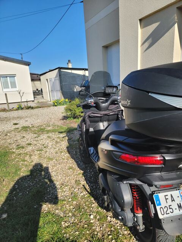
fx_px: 168
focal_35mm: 24
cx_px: 91
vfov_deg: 71.6
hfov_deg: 56.8
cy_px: 121
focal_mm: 6.7
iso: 16
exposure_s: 1/794
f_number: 1.8
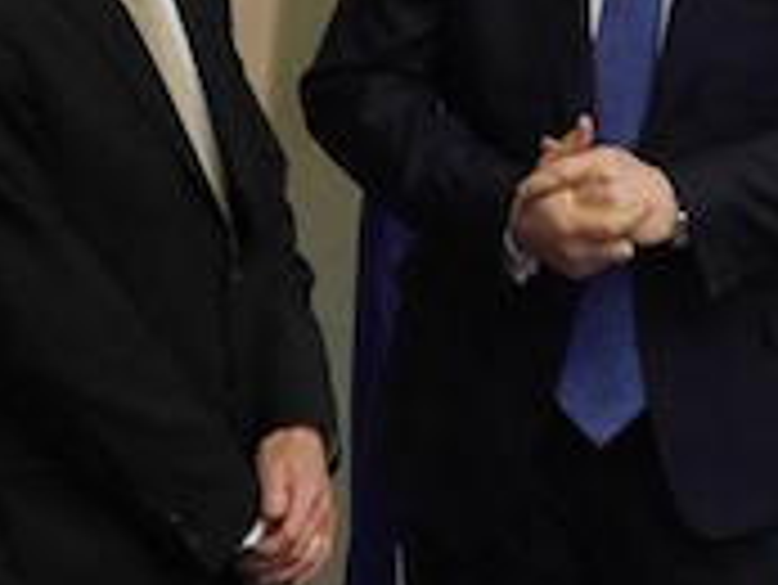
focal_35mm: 438
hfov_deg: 4.5
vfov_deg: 3.4
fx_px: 9851
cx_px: 765
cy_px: 200
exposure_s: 1/100
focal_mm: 51
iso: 2000
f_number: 4
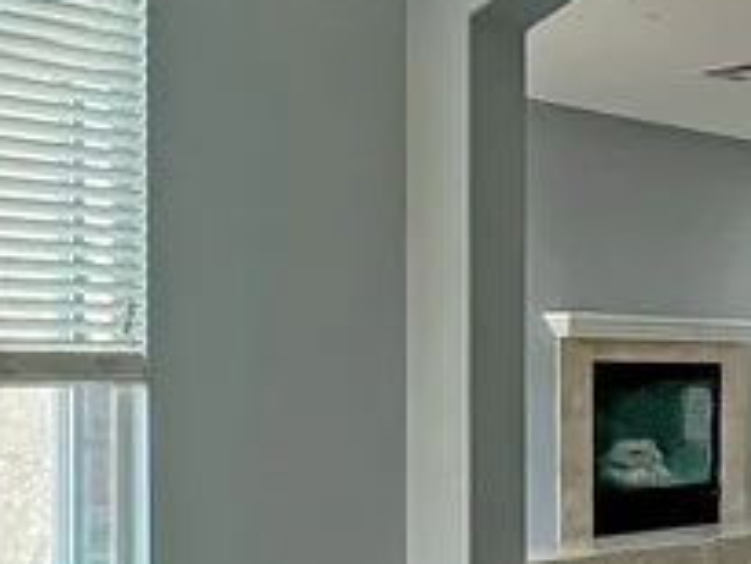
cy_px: 385
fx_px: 1411
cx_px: 582
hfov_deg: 29.2
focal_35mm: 65
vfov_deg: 22.5
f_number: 1.8
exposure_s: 1/60
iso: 250
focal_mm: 1.57
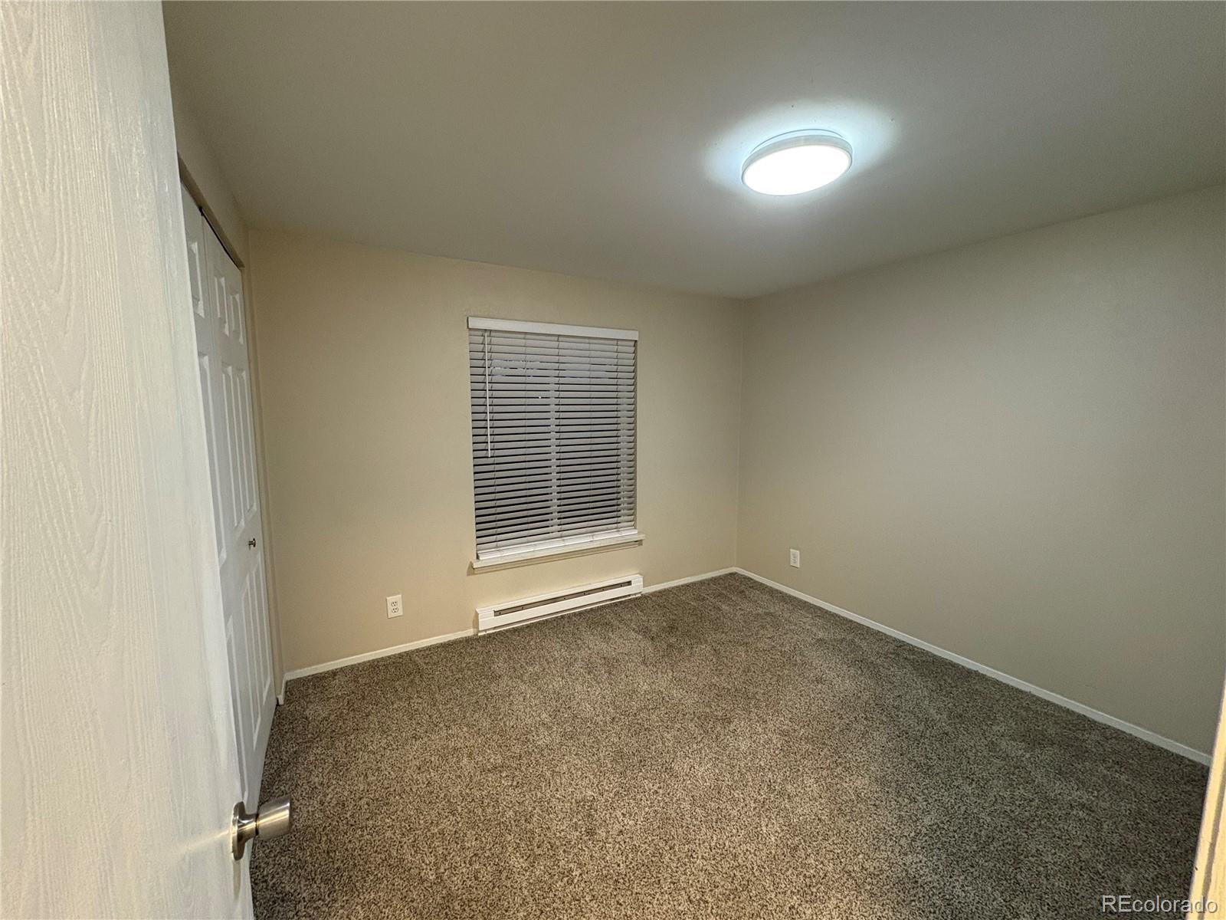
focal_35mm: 14
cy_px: 460
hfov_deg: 102.1
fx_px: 496
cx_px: 613
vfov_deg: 85.7
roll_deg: +0.2
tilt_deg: -6.3
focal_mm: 2.22
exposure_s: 1/60
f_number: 2.2
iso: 400
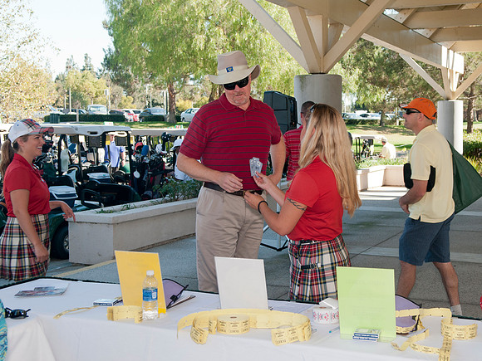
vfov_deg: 29.8
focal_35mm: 49
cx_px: 292
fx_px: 680
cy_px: 168
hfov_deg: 38.9
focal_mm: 28
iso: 200
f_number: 5
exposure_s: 1/100
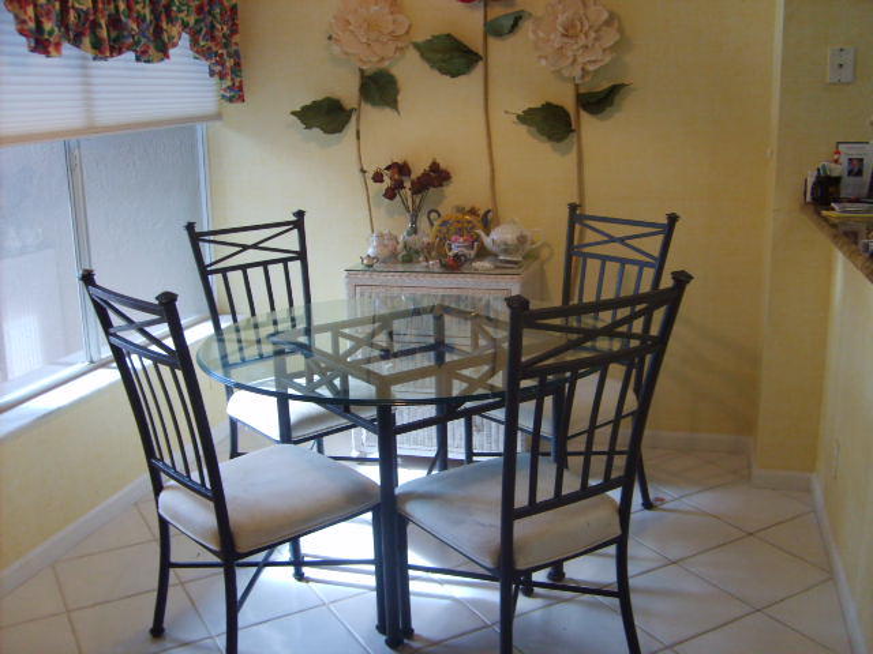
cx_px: 436
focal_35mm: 35
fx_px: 883
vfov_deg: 40.7
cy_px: 327
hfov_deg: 52.6
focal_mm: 5.8
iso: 106
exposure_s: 1/30
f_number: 2.8
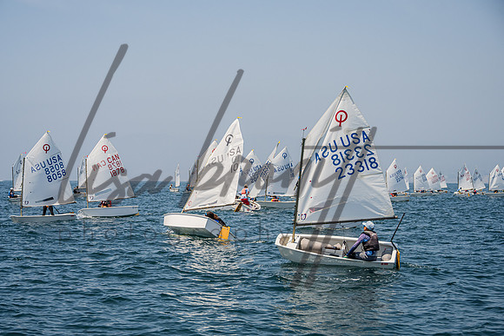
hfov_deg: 26.8
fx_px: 1057
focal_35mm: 75
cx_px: 242
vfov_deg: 18.1
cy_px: 181
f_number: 6
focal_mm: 70
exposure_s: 1/3200
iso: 320
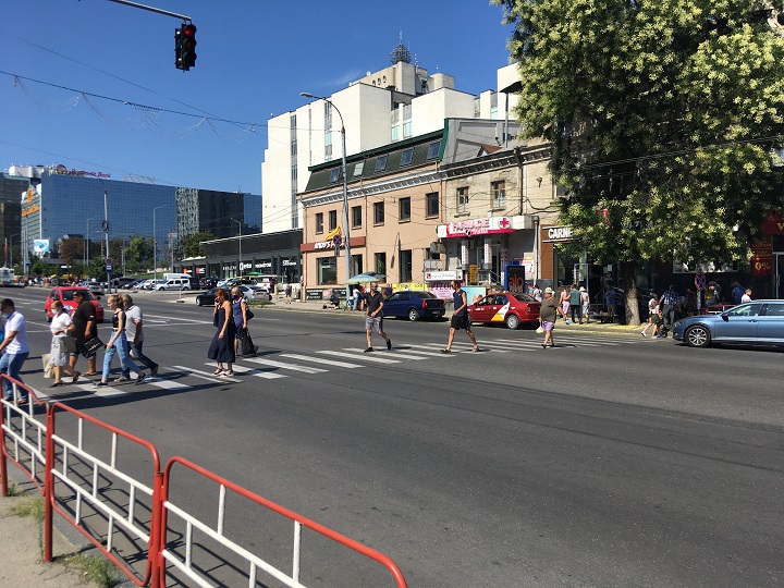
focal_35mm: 29
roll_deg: -0.2
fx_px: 657
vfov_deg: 48.2
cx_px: 392
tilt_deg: +0.4
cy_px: 294
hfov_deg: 61.7
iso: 25
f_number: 2.2
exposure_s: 1/2024
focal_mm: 4.15
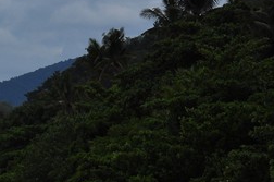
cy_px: 256
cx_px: -72
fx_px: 2173
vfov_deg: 4.8
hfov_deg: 7.2
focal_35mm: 286
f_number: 8
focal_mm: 60
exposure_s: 1/2000
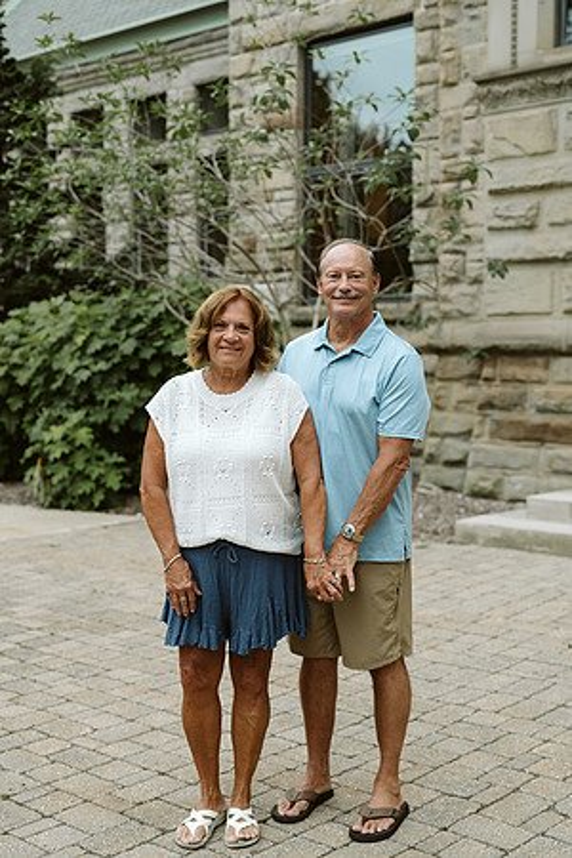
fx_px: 1192
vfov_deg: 39.6
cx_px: 286
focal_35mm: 50
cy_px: 429
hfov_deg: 27.0
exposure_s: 1/320
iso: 640
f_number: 2.8
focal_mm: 50
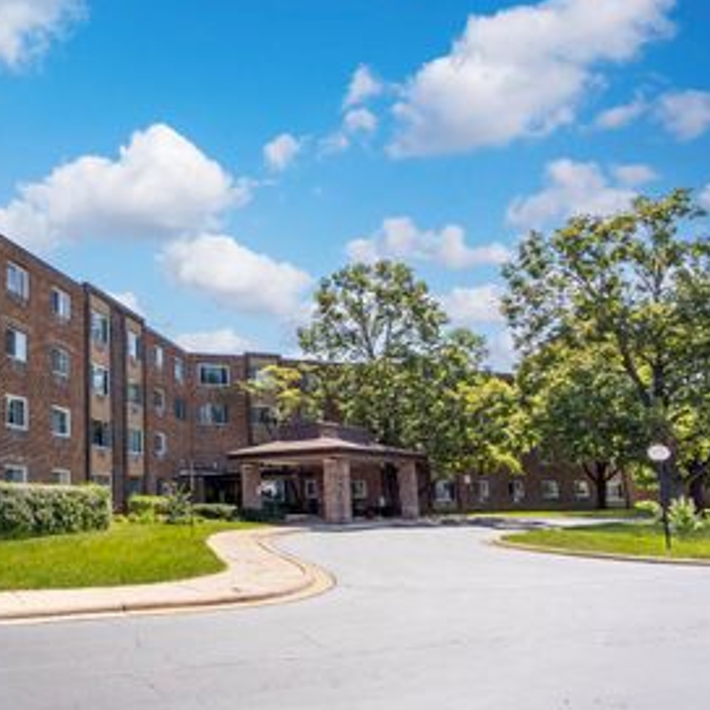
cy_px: 414
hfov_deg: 55.0
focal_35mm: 25
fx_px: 580
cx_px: 76
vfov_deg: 62.5
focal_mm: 16
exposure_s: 1/200
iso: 100
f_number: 10
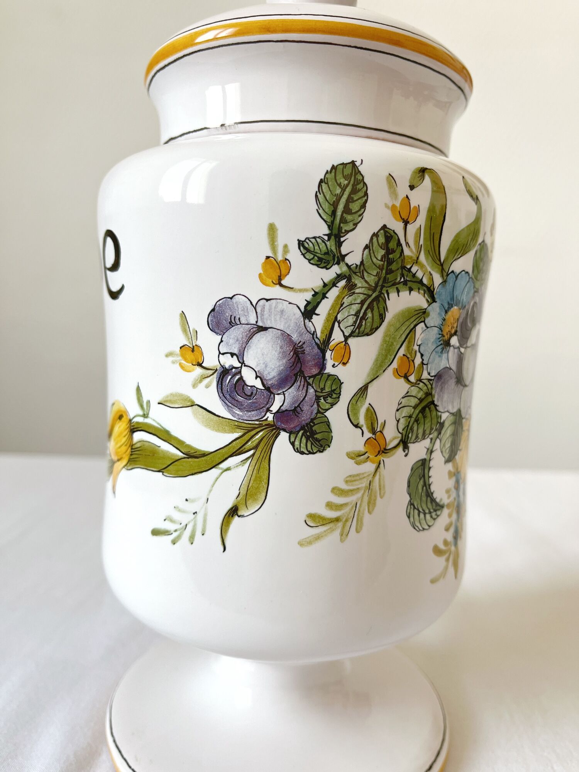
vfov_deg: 67.3
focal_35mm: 26
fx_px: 580
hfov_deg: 53.1
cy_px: 386
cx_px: 290
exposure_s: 1/121
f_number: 1.6
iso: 100
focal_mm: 5.1
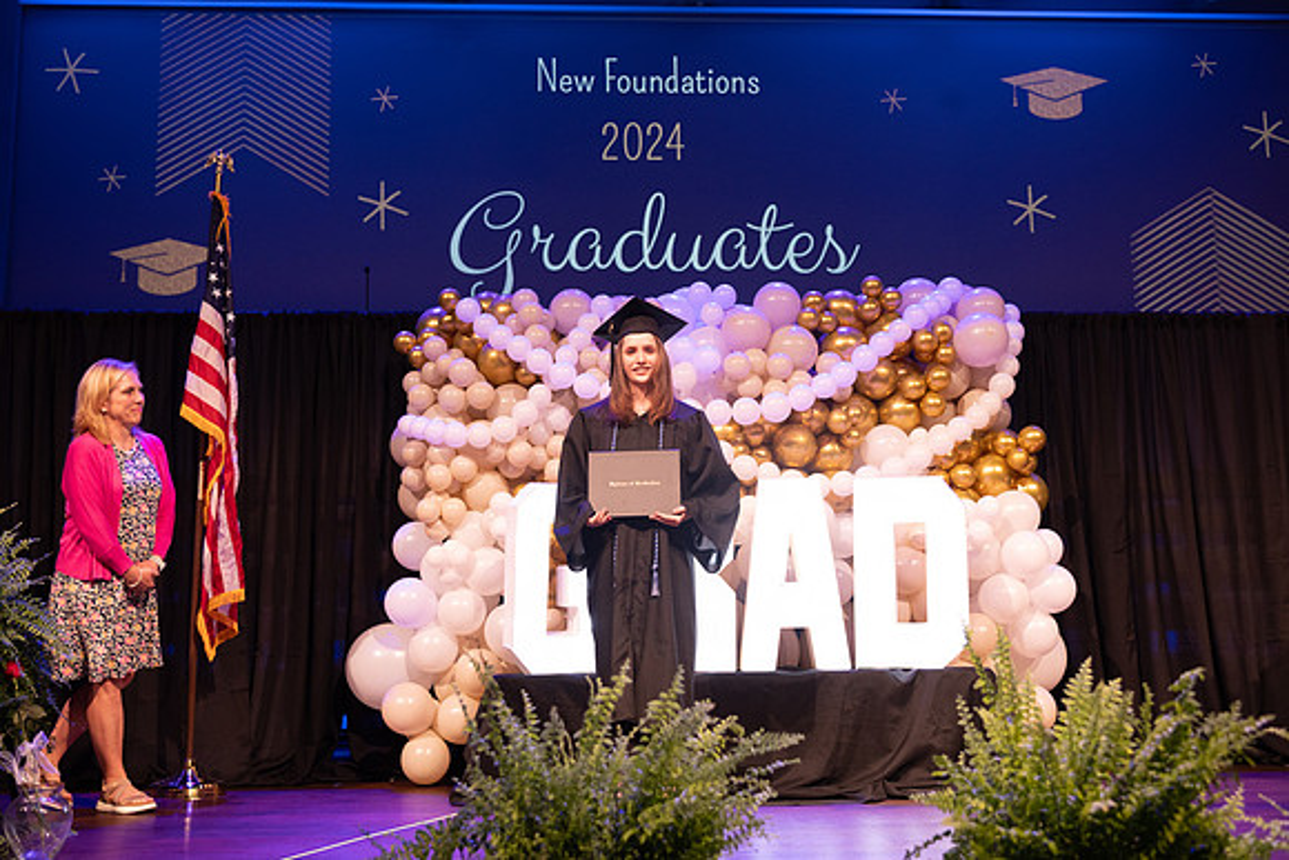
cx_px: 644
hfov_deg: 50.7
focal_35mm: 38
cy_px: 430
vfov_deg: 35.1
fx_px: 1361
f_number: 4
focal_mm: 38
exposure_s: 1/200
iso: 1600
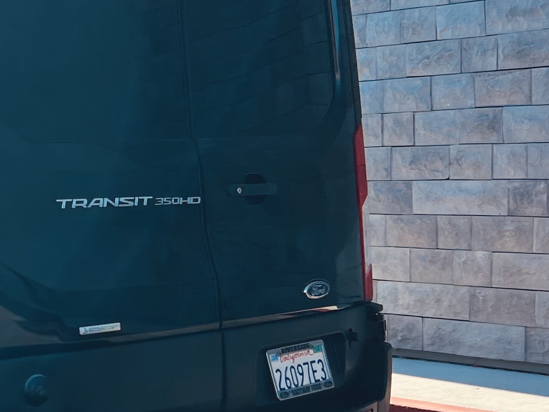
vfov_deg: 18.2
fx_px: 1285
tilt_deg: +1.0
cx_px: -87
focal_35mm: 81
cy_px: 154
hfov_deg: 22.5
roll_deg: +0.7
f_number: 1.5
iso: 50
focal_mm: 5.7
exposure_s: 1/1575
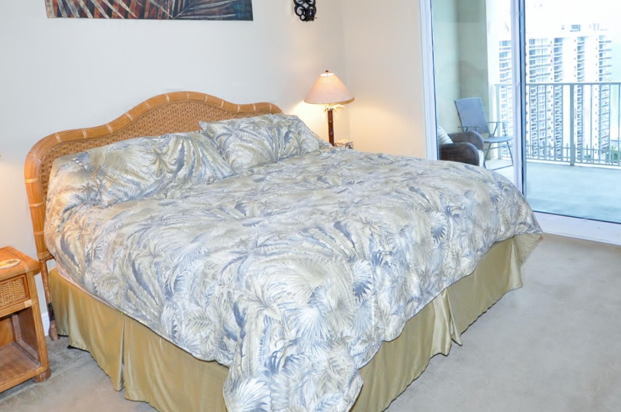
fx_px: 482
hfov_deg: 65.0
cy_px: 126
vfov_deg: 45.3
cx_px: 367
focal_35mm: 28
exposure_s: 1/50
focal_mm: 10
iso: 800
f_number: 4
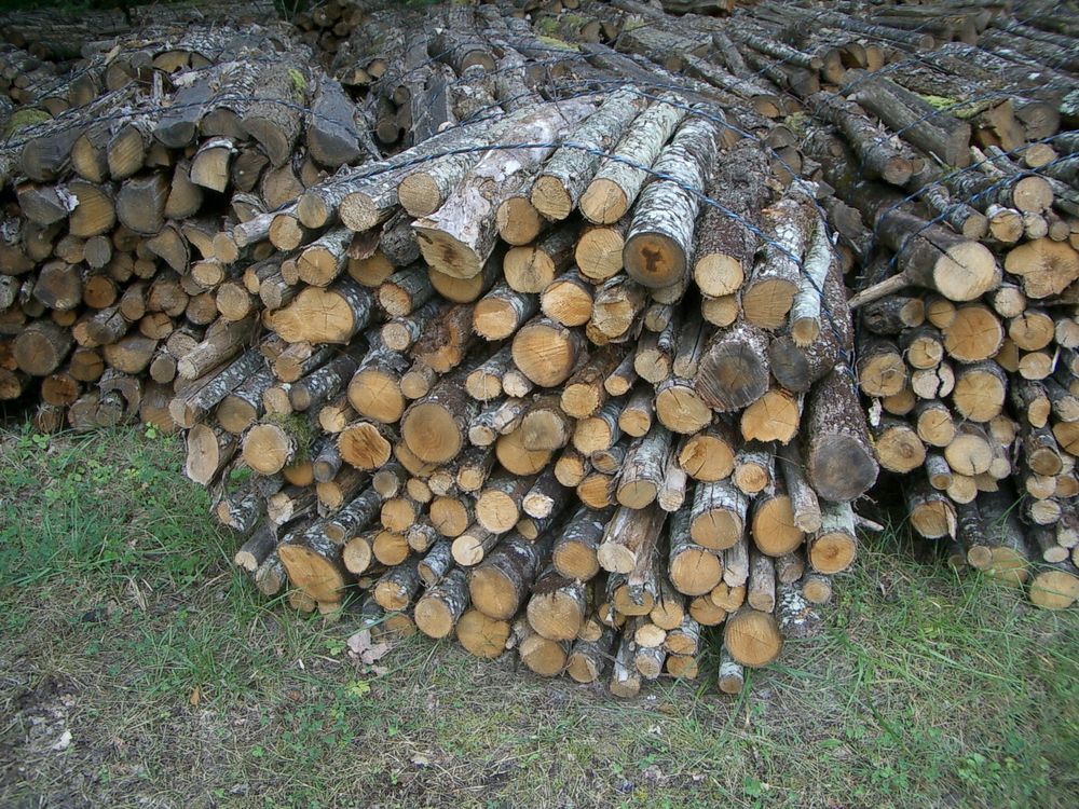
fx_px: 1091
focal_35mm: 35
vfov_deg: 40.7
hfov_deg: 52.6
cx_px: 540
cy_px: 404
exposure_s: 1/80
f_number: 2.6
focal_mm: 5.8
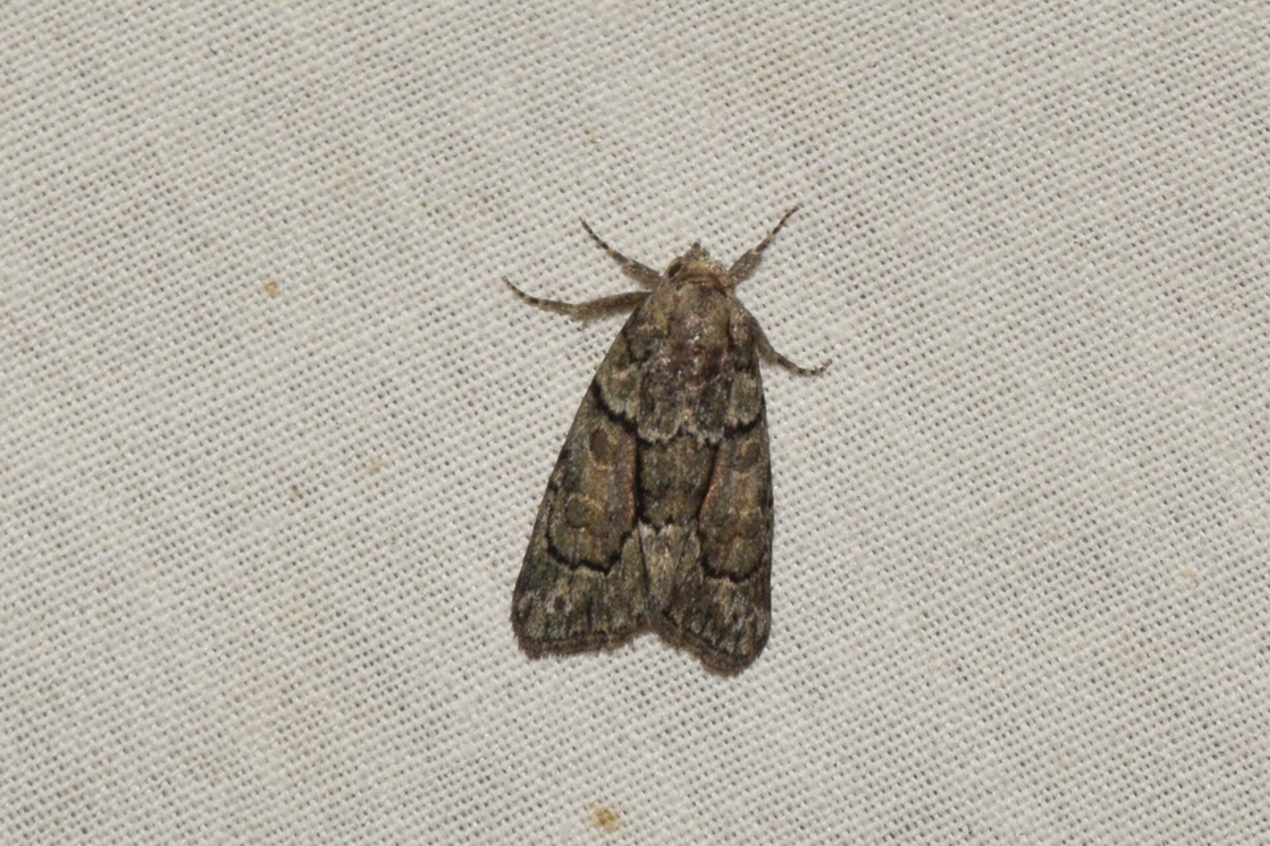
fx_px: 7408
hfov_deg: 9.8
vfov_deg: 6.5
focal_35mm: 210
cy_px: 423
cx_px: 635
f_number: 16
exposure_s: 1/160
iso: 500
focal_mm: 140
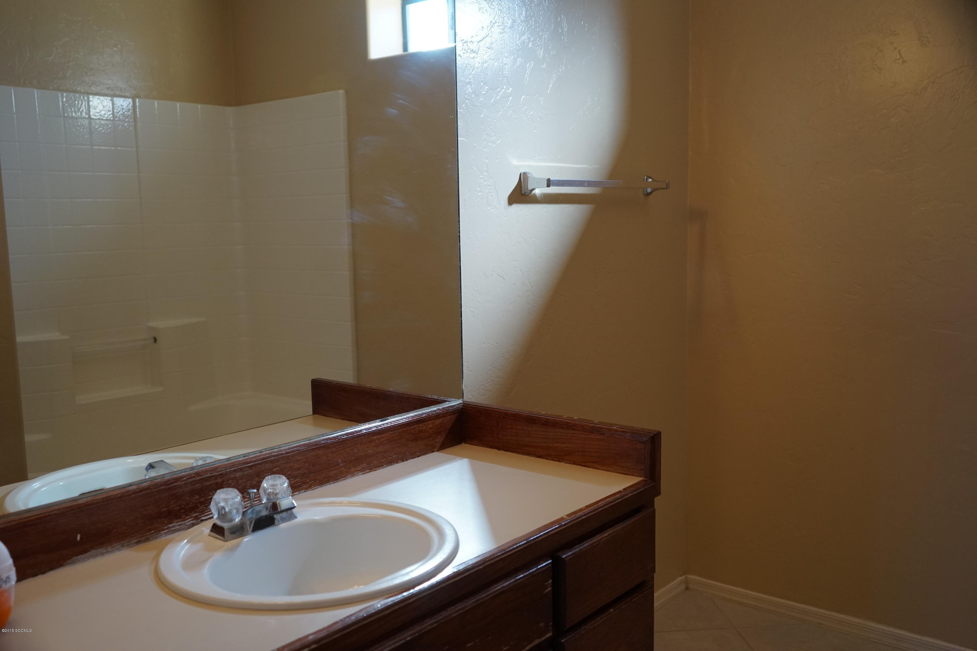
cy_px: 326
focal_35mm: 33
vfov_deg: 40.0
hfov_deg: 57.2
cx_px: 488
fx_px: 896
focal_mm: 33
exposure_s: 1/160
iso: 800
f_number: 4
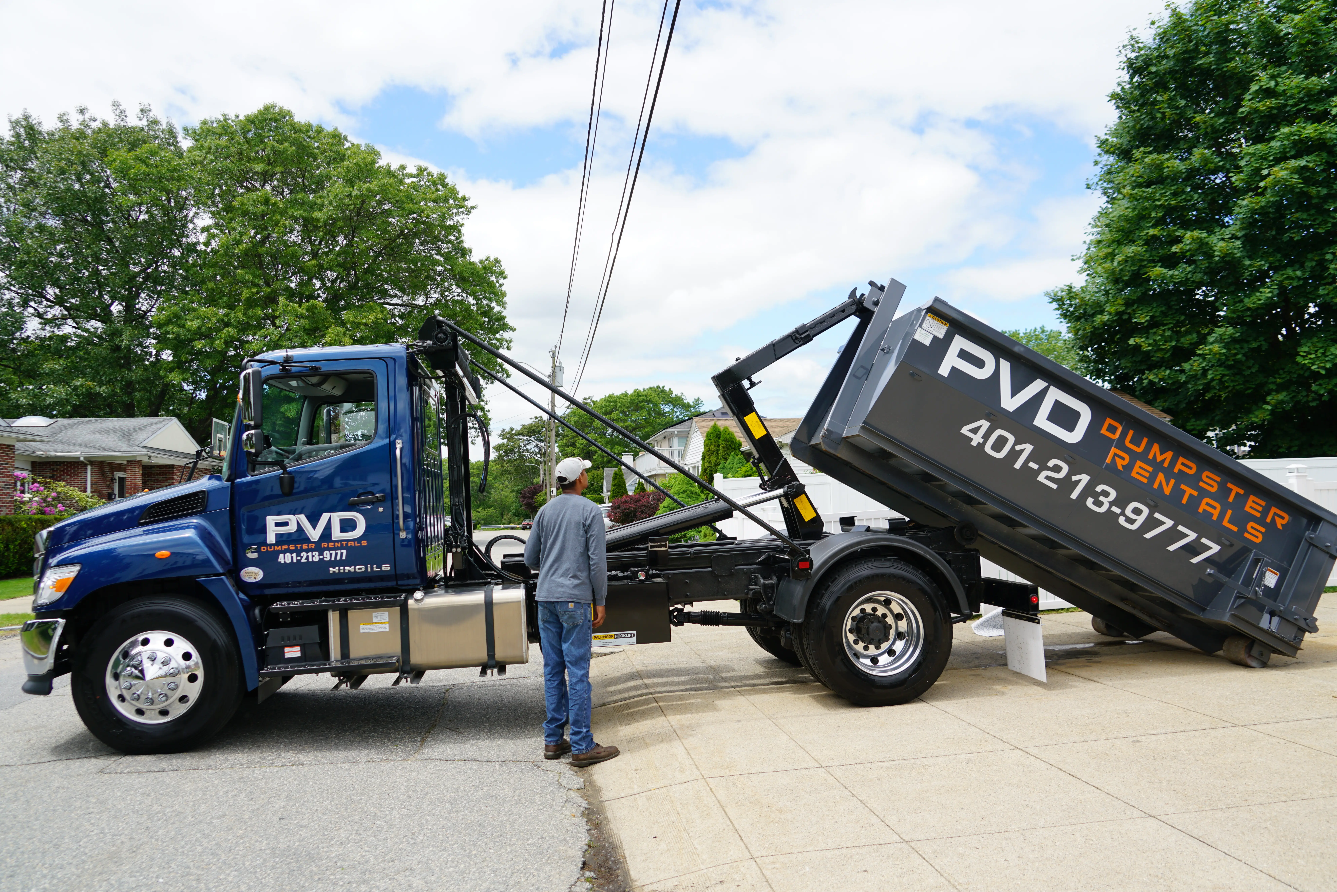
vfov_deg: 47.9
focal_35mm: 27
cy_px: 446
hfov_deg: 67.4
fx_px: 1003
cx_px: 668
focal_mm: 27
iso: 100
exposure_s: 1/400
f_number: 5
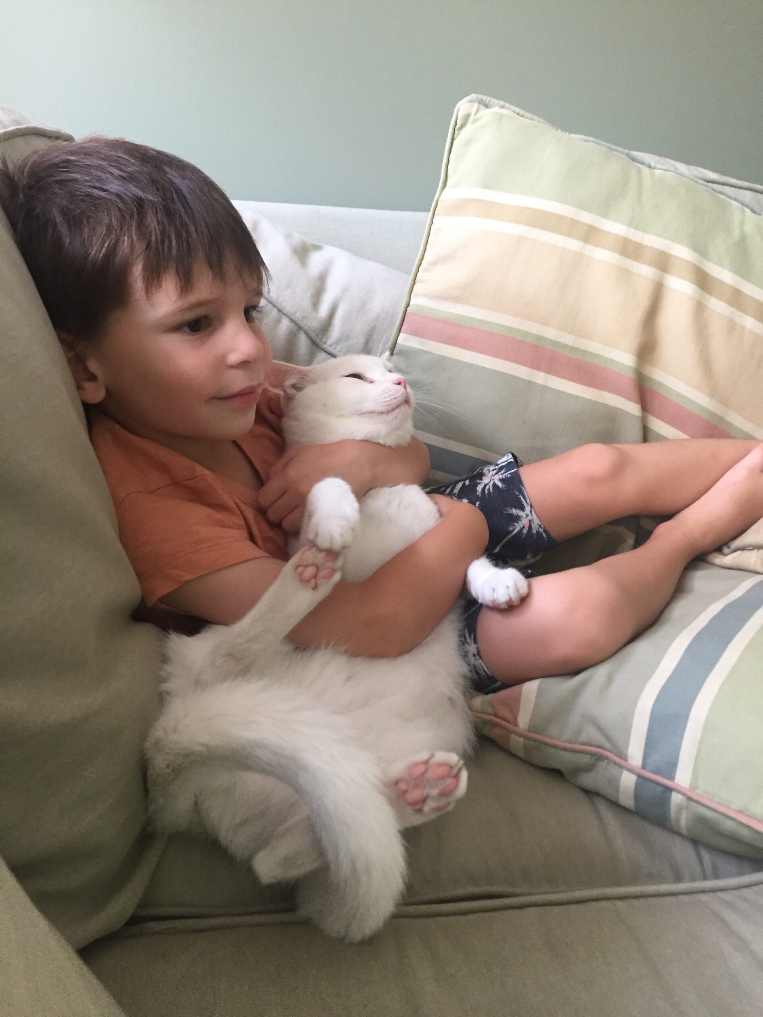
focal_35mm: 29
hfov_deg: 48.2
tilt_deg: -20.6
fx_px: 852
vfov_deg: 61.7
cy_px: 508
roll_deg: -4.0
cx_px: 382
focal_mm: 4.15
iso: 160
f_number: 2.2
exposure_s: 1/30
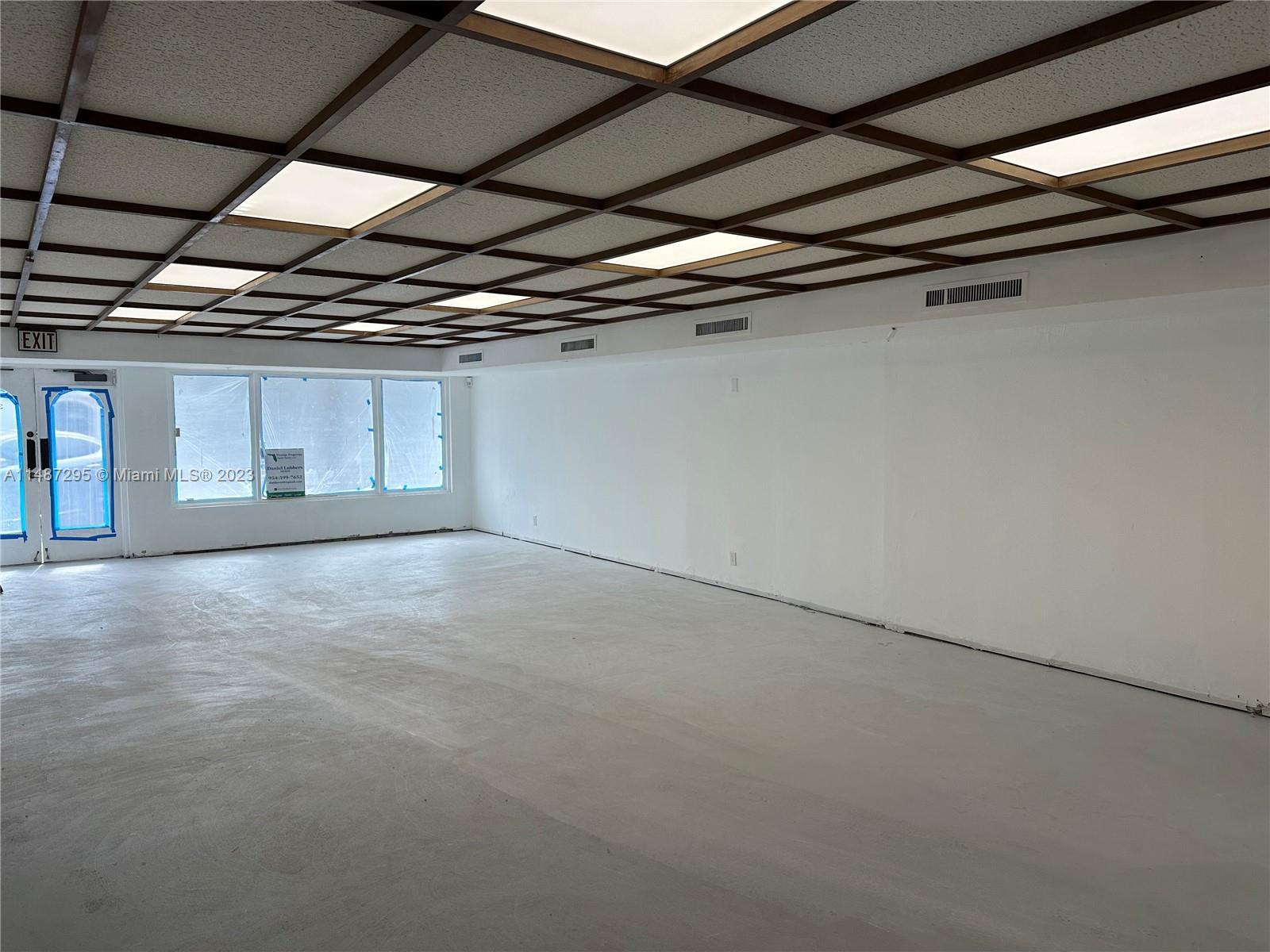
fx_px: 881
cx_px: 635
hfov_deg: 71.6
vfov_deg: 56.8
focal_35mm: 24
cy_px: 476
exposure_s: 1/630
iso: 80
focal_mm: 6.86
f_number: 1.78
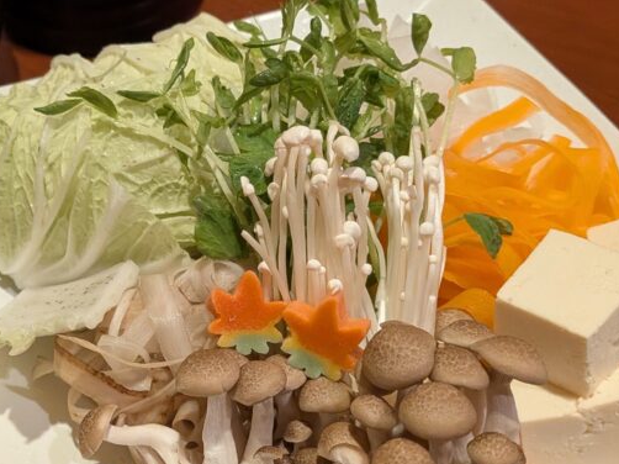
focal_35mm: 49
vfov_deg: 29.7
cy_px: 236
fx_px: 876
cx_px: 191
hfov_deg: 38.3
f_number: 1.7
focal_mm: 4.53
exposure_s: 1/100
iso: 1104
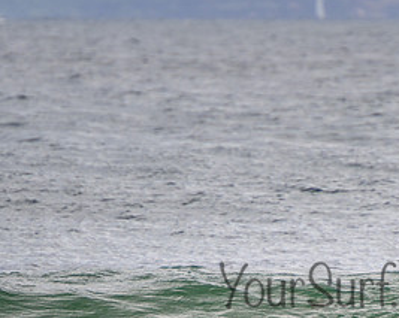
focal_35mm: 1123
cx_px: 340
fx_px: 13247
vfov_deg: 1.4
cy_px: 353
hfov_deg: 1.7
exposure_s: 1/2000
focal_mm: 400
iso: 320
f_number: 5.6
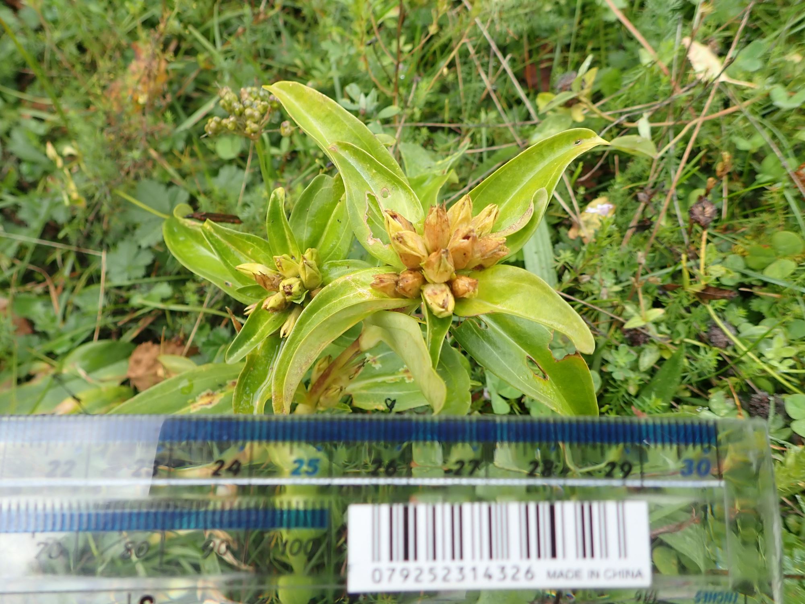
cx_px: 402
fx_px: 581
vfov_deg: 54.9
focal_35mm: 25
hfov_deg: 69.4
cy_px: 302
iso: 100
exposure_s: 1/160
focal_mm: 4.5
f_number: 2.8
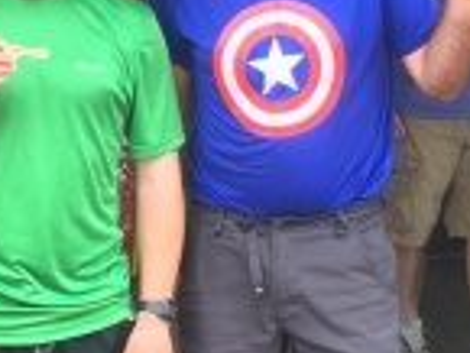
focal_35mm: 128
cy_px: 78
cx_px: 55
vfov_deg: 11.6
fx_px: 1739
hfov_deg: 15.2
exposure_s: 1/40
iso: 25
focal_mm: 4.15
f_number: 2.2
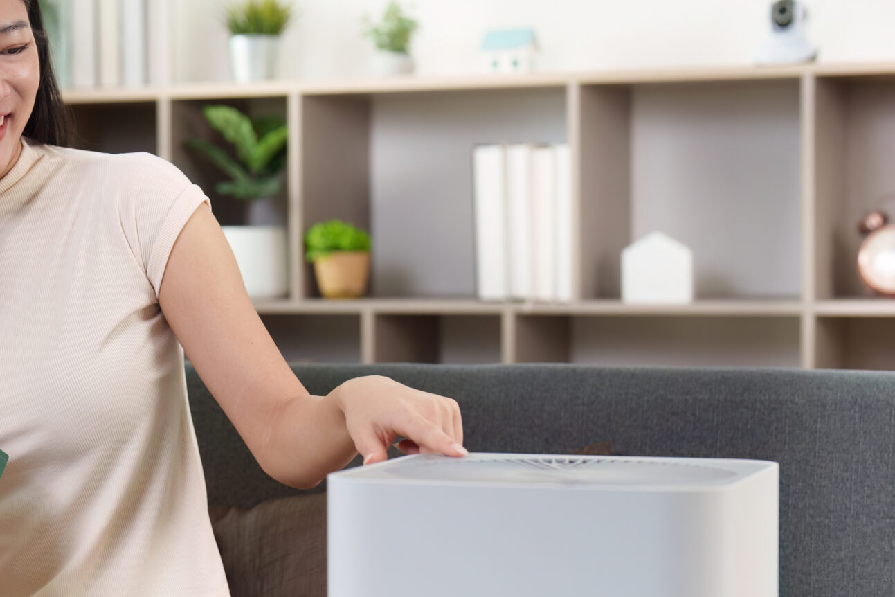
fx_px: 2461
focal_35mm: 99
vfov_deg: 13.8
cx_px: 133
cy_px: 334
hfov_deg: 20.3
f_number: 2.8
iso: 800
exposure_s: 1/250
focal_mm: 50
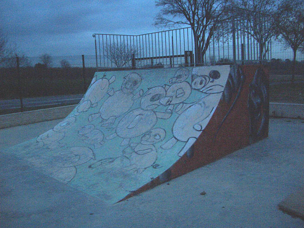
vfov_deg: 40.7
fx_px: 307
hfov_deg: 52.6
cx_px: 152
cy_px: 114
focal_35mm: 35
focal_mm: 5.8
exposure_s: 1/8
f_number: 2.6
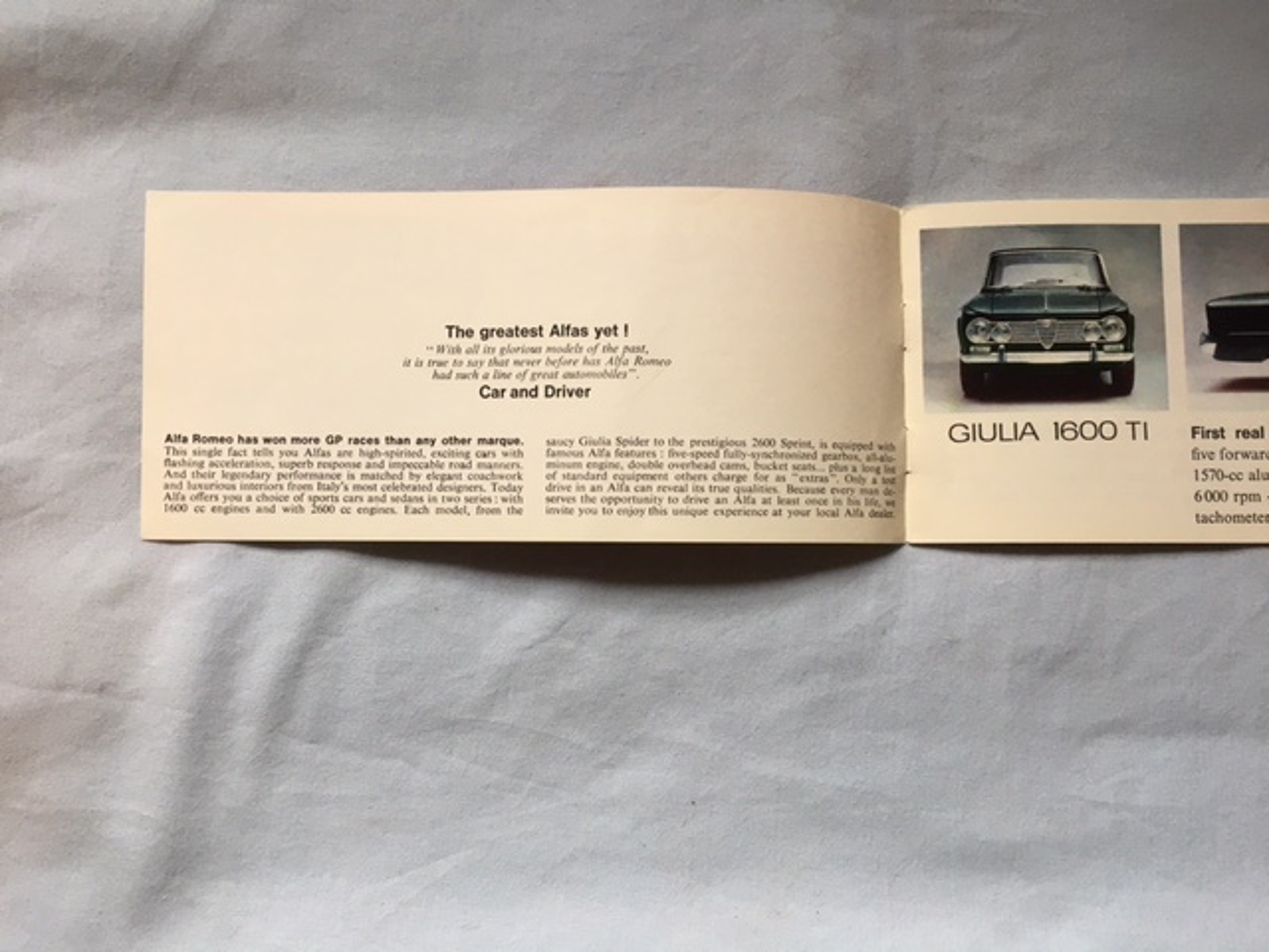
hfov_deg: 61.7
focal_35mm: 29
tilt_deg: -86.3
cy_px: 476
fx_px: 1063
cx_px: 634
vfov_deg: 48.2
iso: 40
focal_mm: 4.15
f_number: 2.2
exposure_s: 1/33
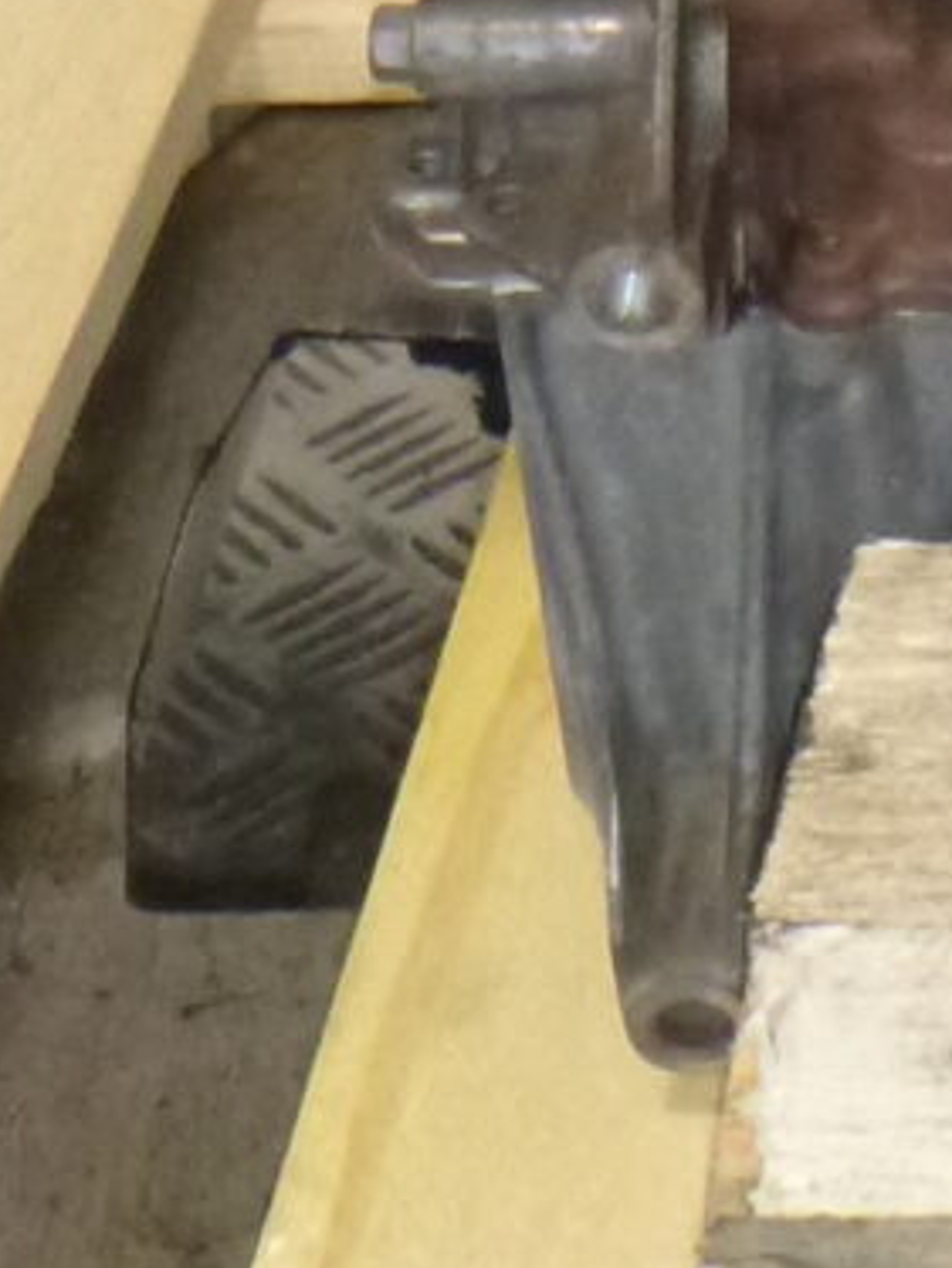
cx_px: 1924
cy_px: -834
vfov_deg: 11.0
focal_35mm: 171
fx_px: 6263
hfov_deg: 8.3
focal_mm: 4.5
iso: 320
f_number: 3.9
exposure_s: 1/60
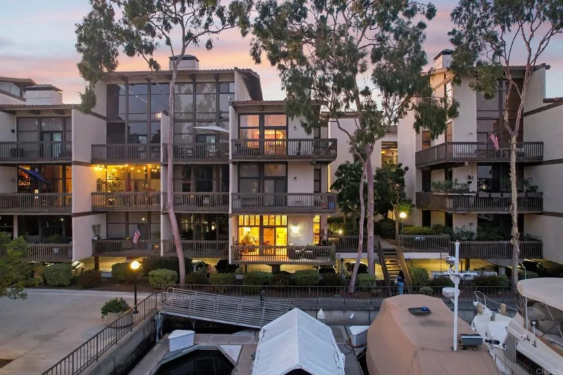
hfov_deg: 78.6
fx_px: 344
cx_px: 282
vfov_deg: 57.2
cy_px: 188
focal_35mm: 22
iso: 540
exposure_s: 1/13
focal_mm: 8.4
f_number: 2.8
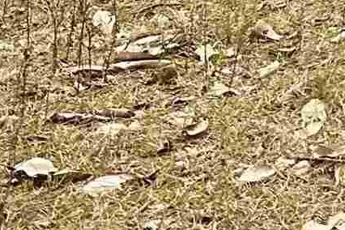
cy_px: -635
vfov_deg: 6.4
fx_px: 1725
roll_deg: +0.3
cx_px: 1155
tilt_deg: +9.0
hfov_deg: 8.7
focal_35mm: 180
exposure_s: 1/513
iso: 80
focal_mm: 6.86
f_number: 1.78
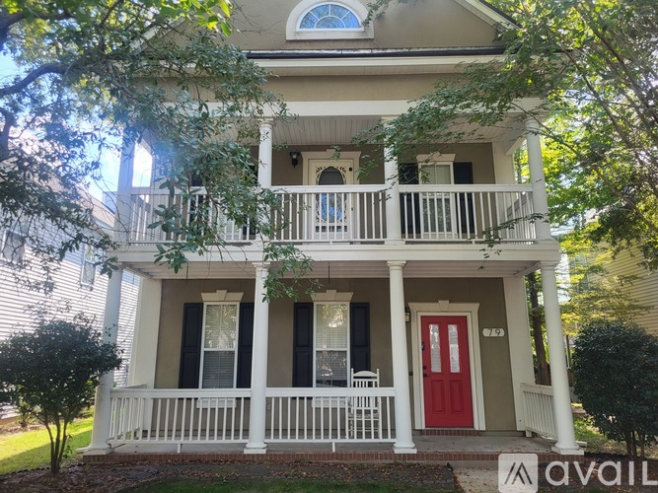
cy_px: 246
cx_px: 329
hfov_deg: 67.3
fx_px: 494
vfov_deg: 53.0
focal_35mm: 26
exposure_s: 1/251
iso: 40
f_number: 1.8
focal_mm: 5.4
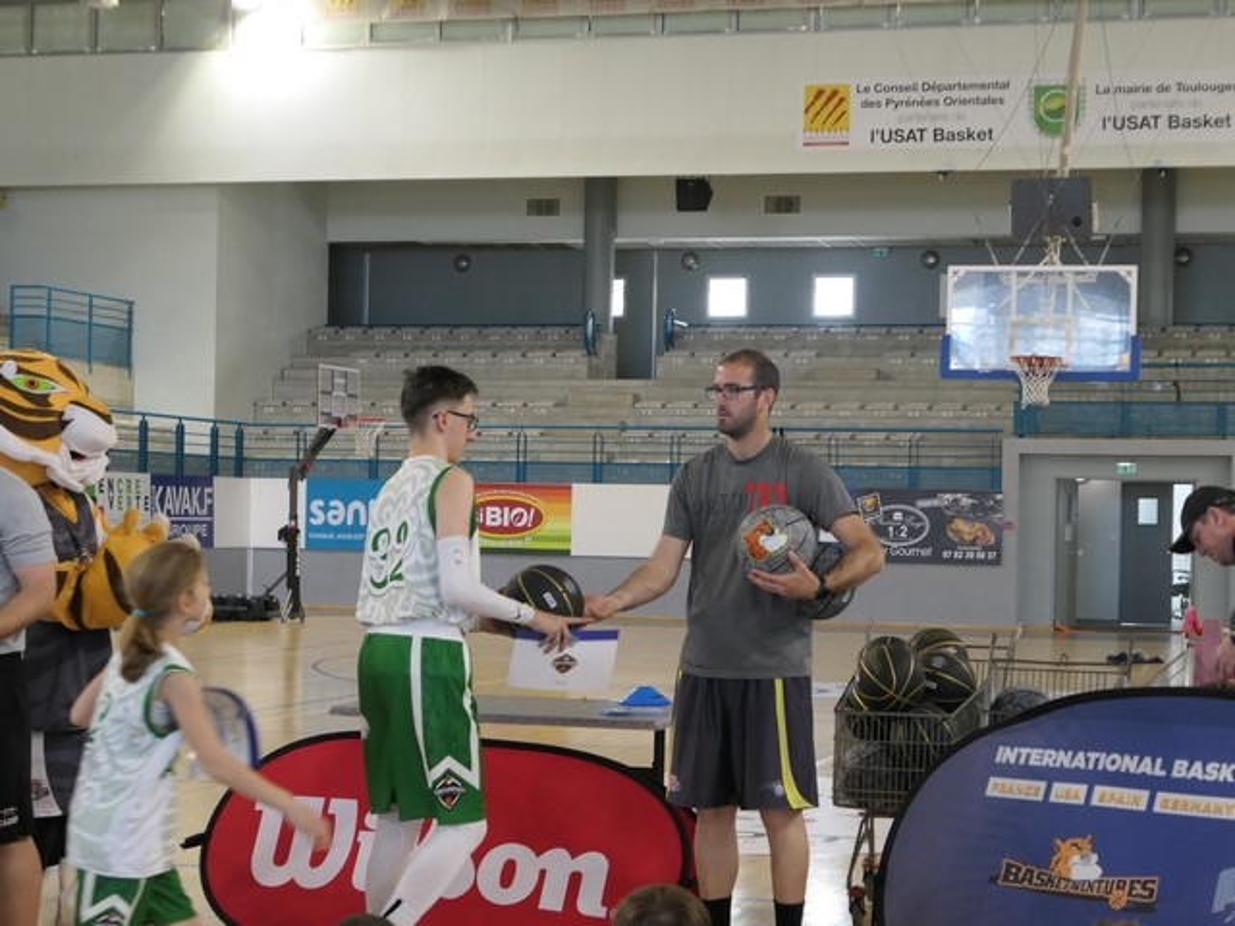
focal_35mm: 77
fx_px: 2747
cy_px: 463
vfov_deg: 19.1
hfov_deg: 25.3
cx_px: 618
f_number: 2.8
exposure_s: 1/125
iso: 800
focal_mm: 25.9
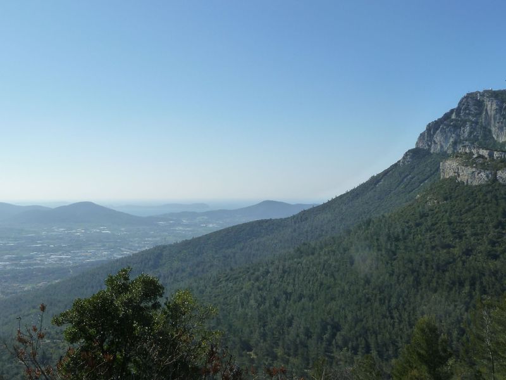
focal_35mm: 44
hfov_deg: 42.9
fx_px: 643
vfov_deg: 32.9
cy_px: 190
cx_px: 253
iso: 125
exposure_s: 1/500
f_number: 5.6
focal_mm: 7.3
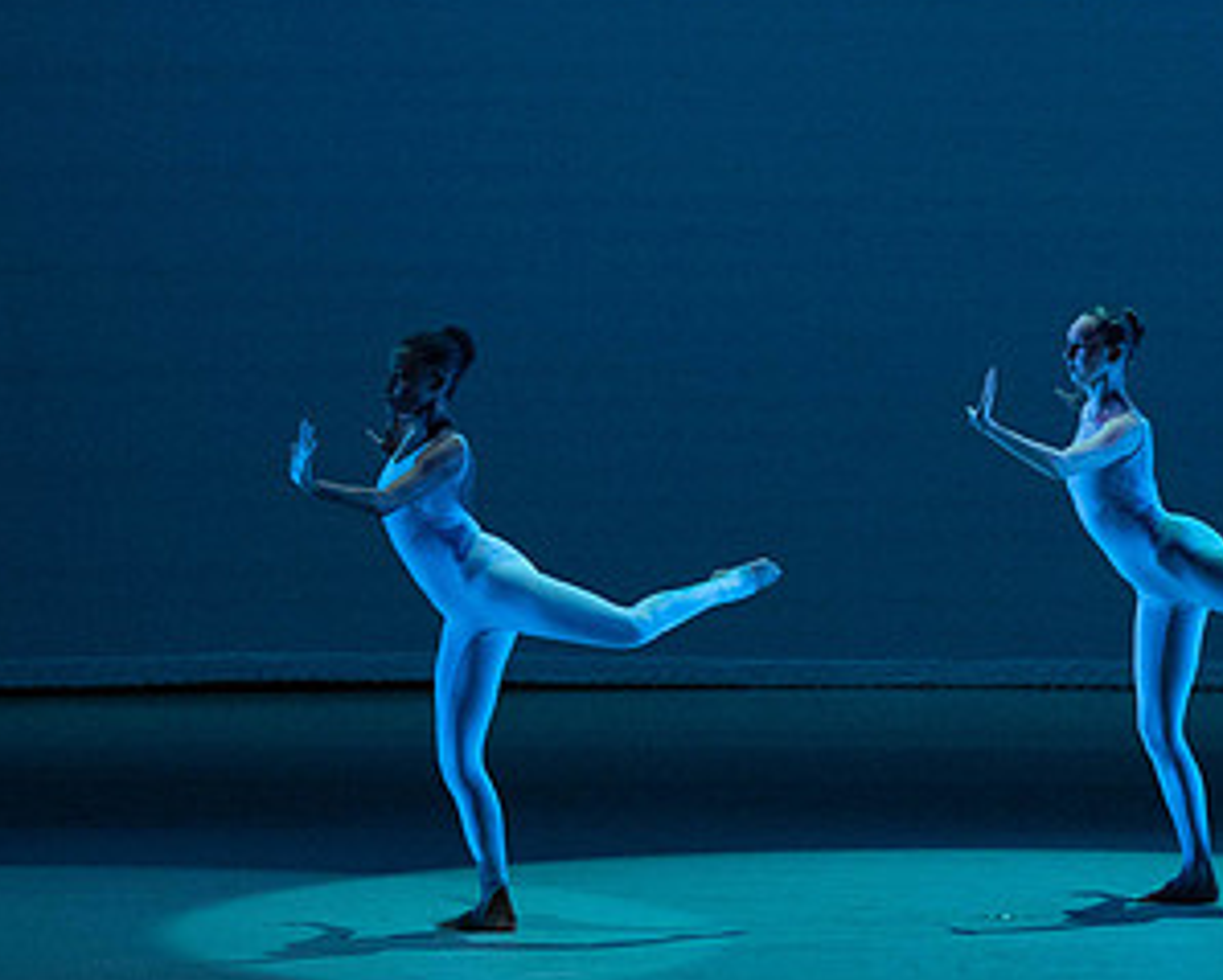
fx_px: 12101
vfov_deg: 4.6
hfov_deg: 5.8
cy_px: 408
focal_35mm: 334
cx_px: 1125
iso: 16000
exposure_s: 1/400
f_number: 5.6
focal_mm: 183
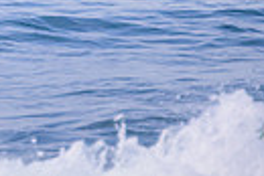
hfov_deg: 0.6
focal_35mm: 3579
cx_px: -223
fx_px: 26275
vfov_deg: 0.4
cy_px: -211
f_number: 11
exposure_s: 1/2000
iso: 2500
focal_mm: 800
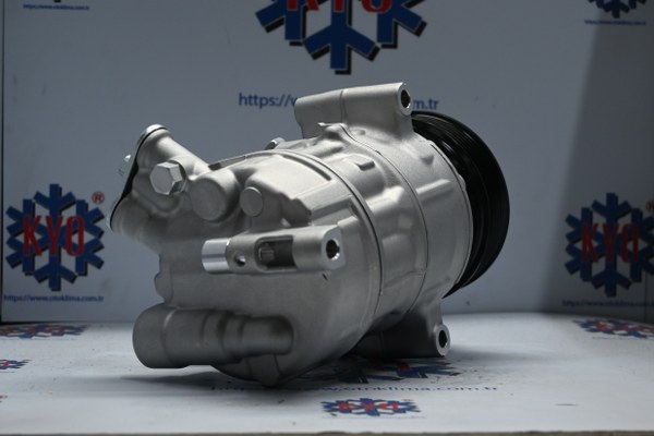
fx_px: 1199
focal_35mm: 66
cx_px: 327
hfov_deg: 30.5
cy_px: 218
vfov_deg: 20.6
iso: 900
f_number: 6
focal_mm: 44
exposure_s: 1/80
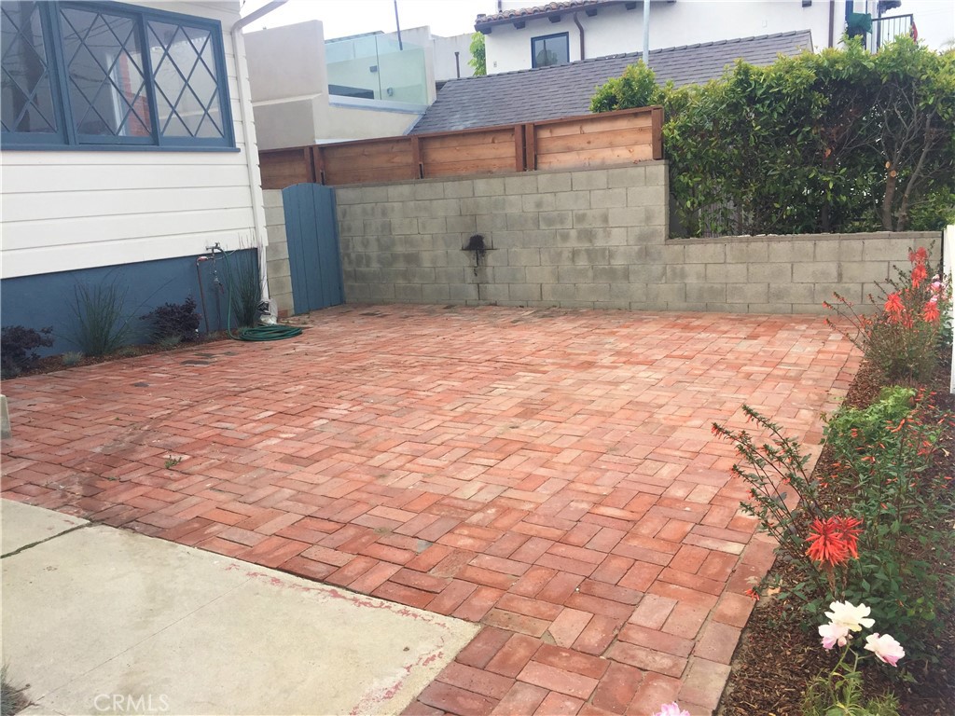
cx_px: 478
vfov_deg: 48.2
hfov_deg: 61.7
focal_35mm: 29
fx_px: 800
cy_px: 358
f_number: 2.2
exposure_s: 1/775
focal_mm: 4.15
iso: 32
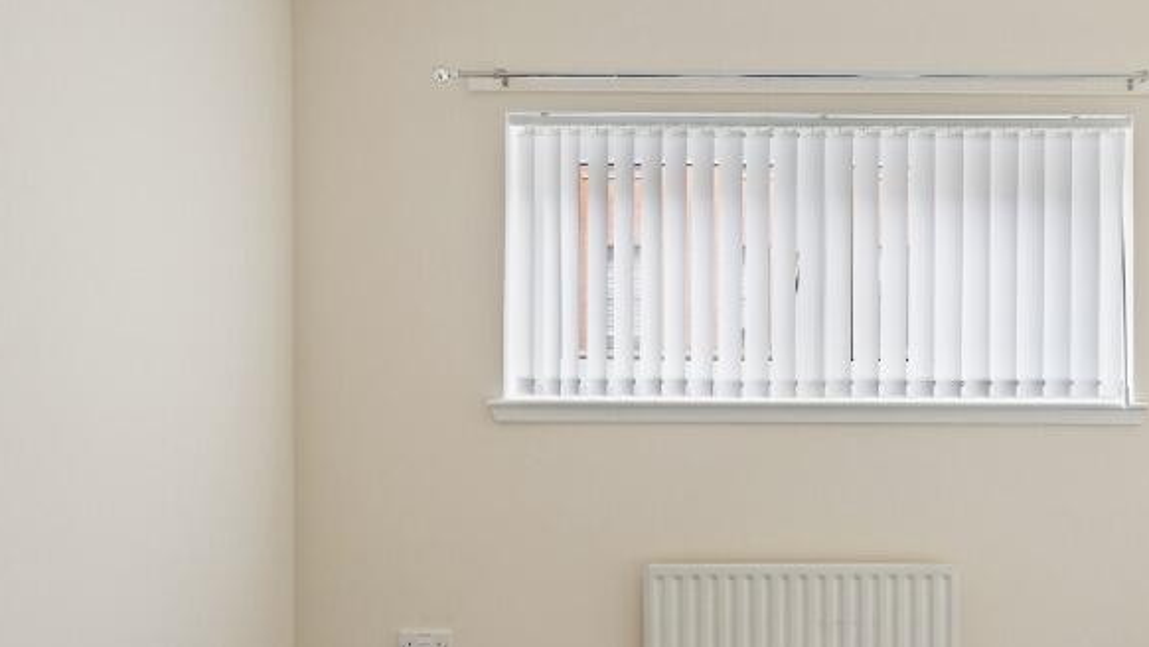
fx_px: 1067
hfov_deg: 54.8
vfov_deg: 33.7
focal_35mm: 35
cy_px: 354
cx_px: 809
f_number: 4
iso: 1250
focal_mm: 19
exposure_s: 1/125
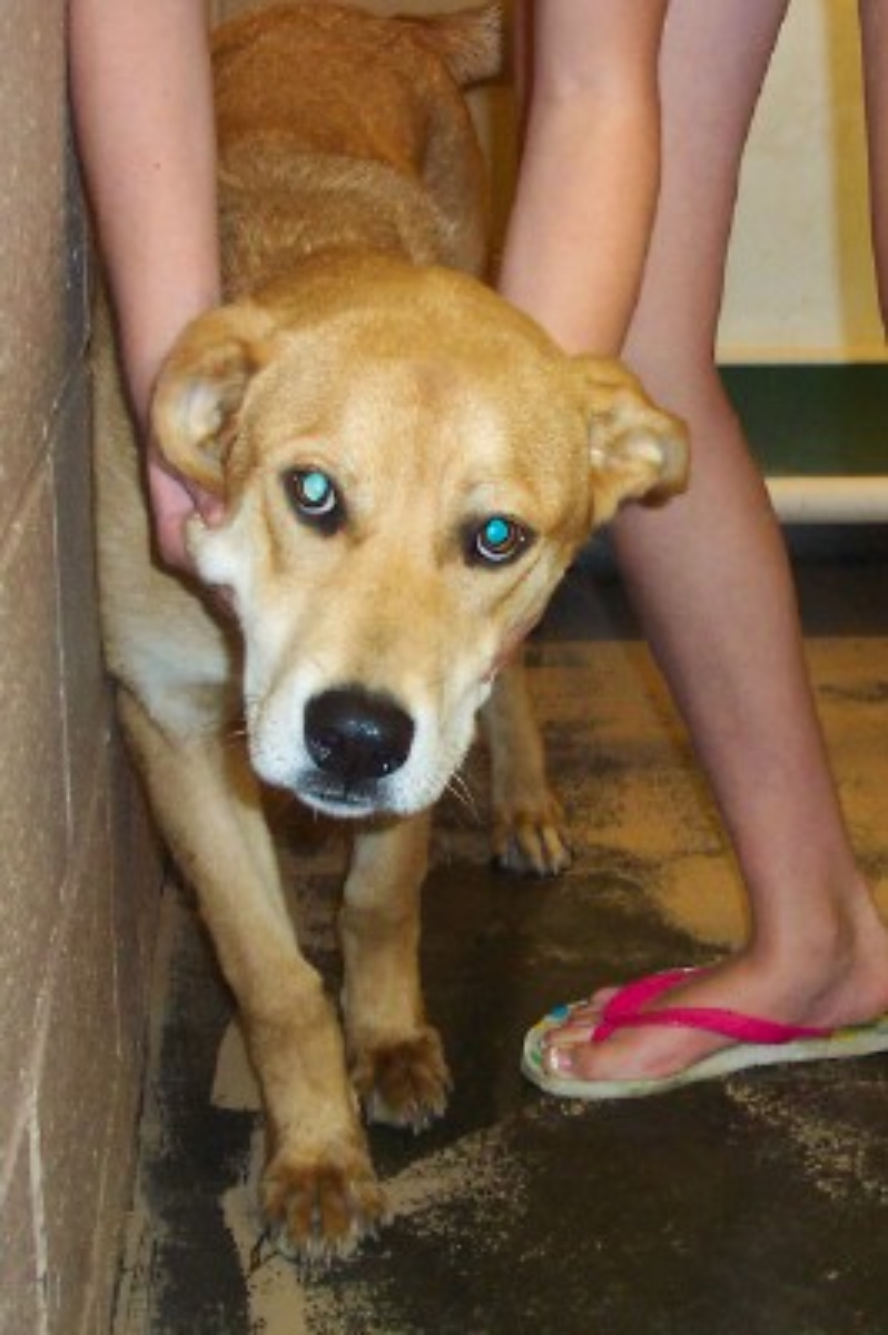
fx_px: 1297
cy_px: 668
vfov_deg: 54.5
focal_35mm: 35
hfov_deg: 37.8
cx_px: 444
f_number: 2.8
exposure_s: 1/30
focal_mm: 7.5
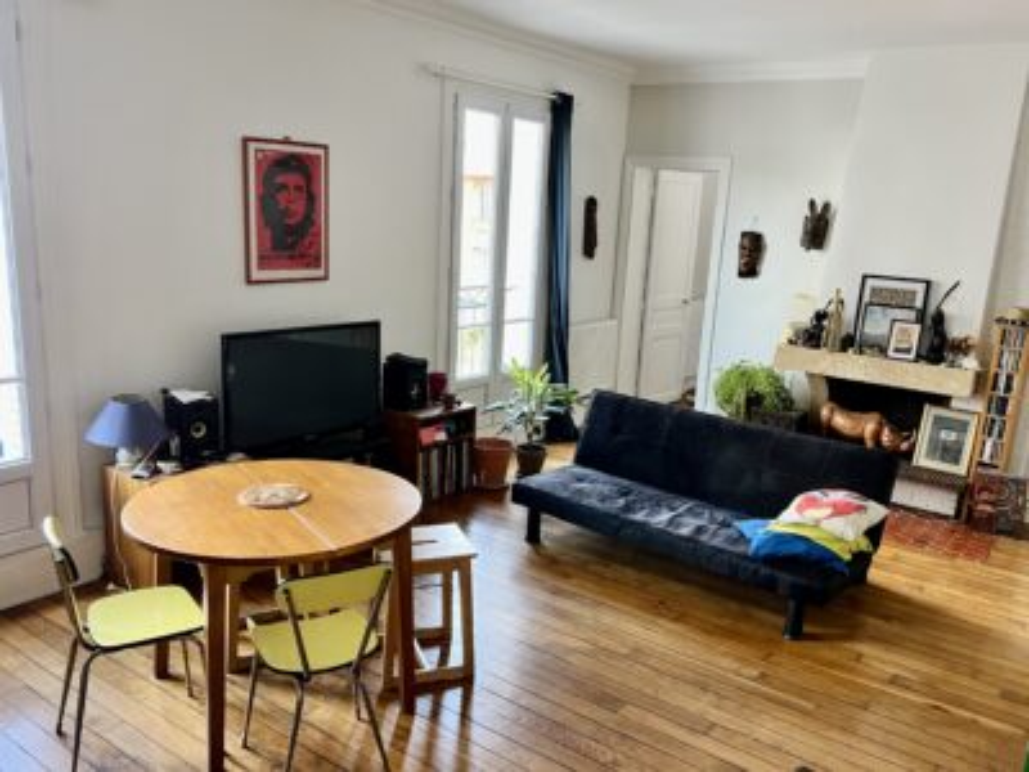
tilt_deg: -13.6
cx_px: 514
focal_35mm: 26
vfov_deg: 53.1
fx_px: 773
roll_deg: +0.9
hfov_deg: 67.3
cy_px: 386
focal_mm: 5.7
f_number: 1.5
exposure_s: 1/99
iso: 125
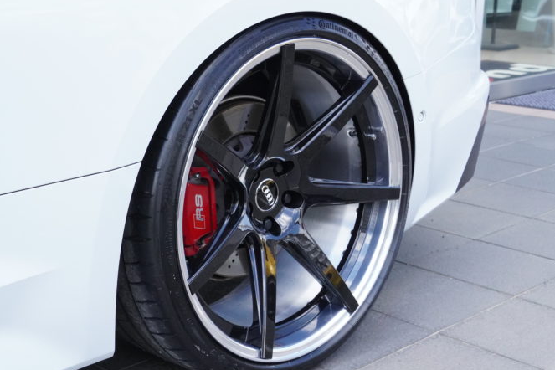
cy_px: 196
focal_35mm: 59
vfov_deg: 23.2
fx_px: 903
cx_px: 254
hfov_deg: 34.2
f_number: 9
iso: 3200
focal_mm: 35
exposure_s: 1/800
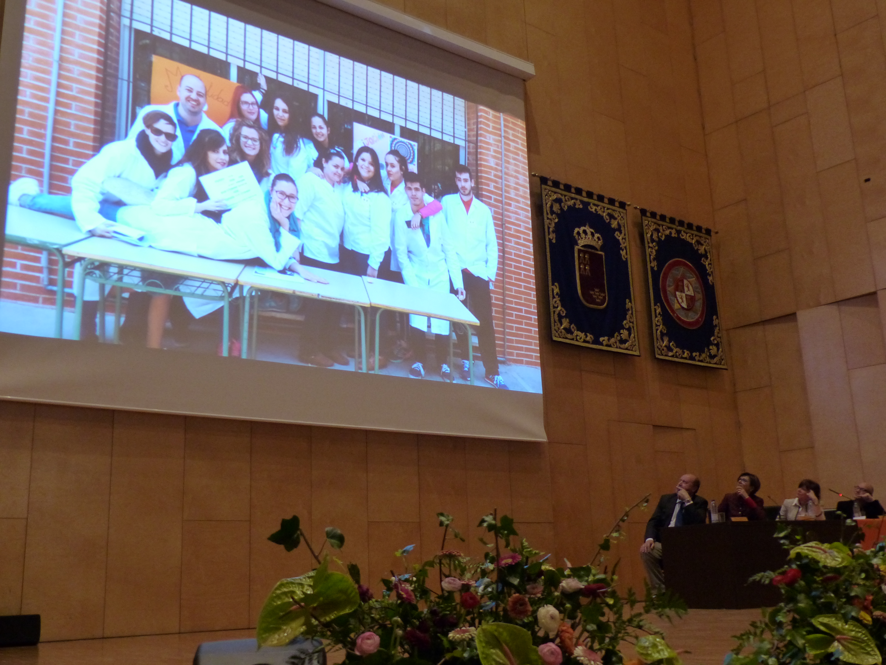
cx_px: 443
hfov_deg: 50.1
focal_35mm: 37
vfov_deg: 38.7
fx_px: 947
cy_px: 332
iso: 400
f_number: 2.8
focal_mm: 6.6
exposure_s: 1/25
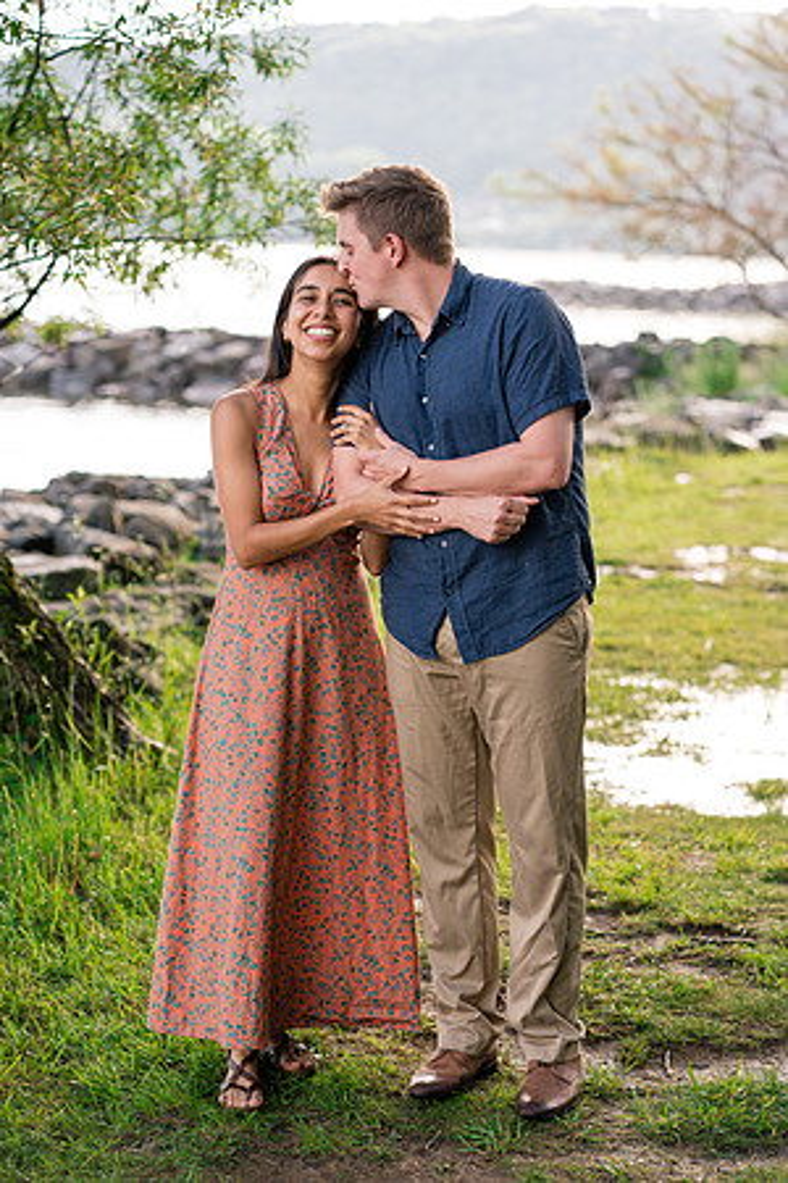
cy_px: 592
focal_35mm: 85
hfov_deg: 16.1
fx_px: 2791
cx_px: 394
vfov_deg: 23.9
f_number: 3.5
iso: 800
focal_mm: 85
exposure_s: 1/1000
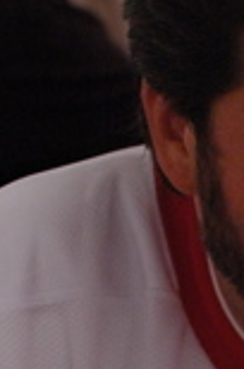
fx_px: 4881
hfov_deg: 2.9
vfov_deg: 4.3
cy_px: 471
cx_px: 268
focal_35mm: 478
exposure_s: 1/60
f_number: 4
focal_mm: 70
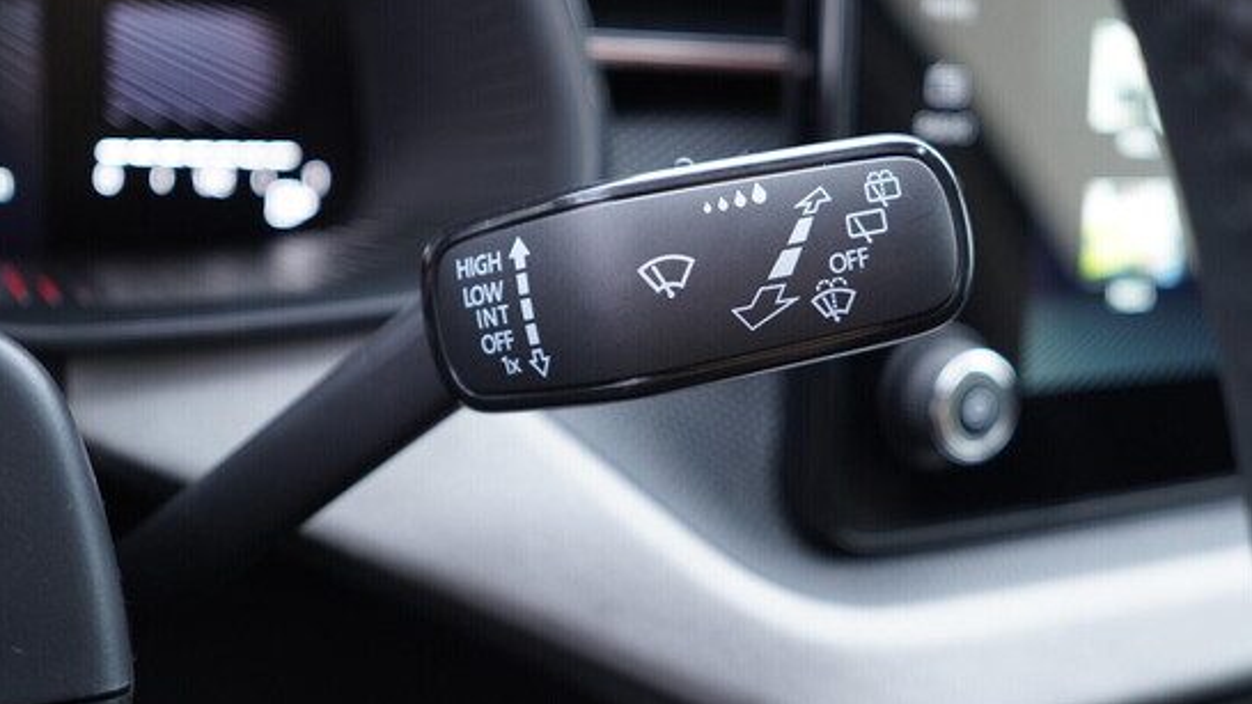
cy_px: 290
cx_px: 624
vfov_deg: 31.1
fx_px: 1261
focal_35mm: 38
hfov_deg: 52.8
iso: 500
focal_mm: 24
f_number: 2.8
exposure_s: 1/40
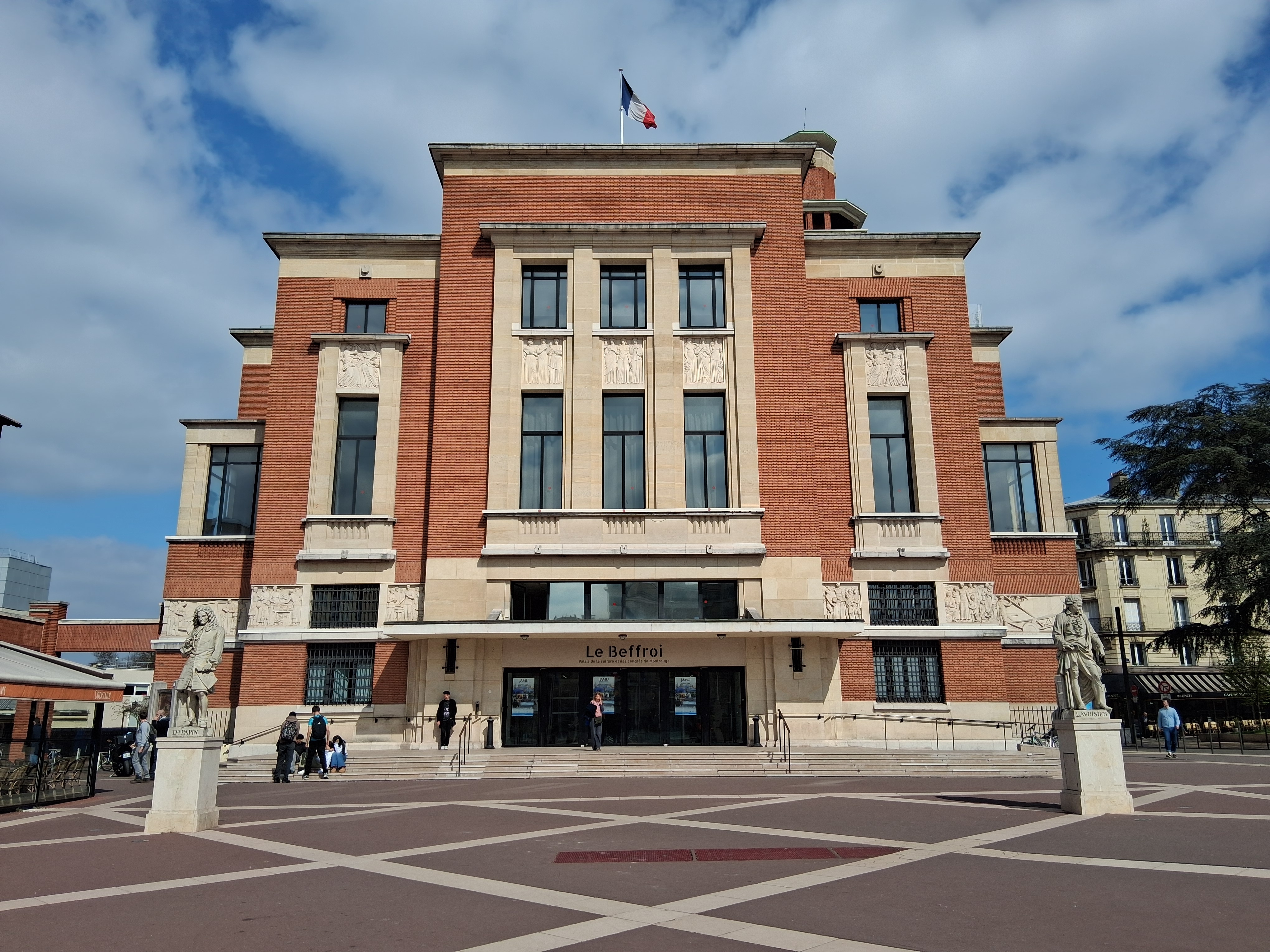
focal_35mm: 26
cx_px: 635
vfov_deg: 53.1
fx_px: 954
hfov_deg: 67.3
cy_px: 476
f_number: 1.8
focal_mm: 3.98
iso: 25
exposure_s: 1/1020
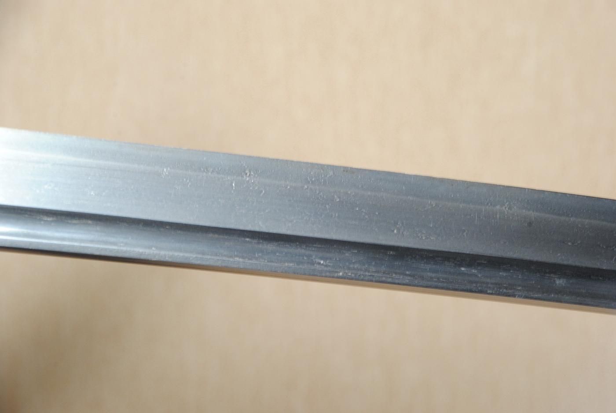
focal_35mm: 202
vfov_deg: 6.8
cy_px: 206
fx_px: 3469
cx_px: 308
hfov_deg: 10.1
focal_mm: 135
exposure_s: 1/2
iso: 400
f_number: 11
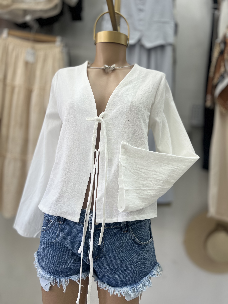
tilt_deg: +2.4
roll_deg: -4.4
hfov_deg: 53.1
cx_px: 114
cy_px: 152
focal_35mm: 26
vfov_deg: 67.3
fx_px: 228
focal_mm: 5.7
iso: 50
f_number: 1.5
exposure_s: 1/381
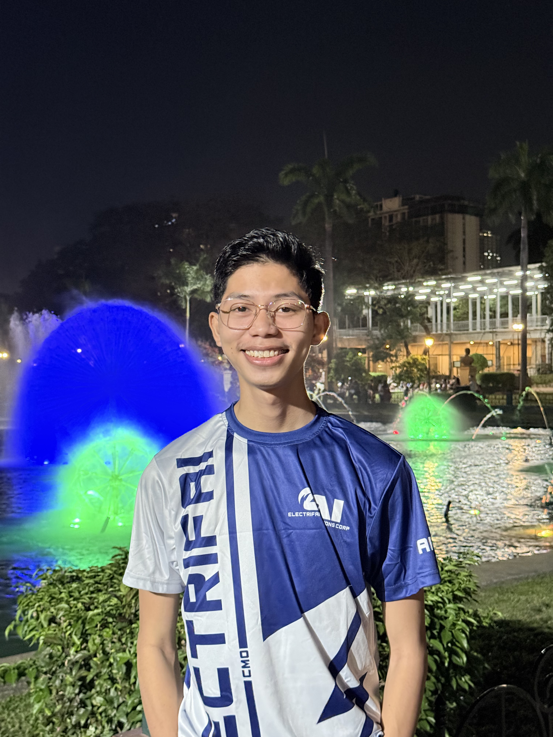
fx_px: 1022
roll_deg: -0.4
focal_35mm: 48
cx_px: 276
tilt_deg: +2.0
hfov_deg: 30.3
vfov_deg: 39.7
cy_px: 368
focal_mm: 6.76
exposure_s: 1/29
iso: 800
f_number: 1.78
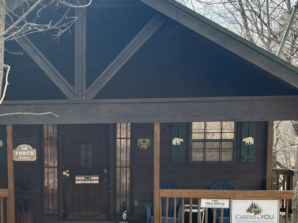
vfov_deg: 28.3
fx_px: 439
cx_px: 73
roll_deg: +0.0
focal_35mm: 51
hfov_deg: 36.6
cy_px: 160
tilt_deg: -6.8
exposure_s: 1/1355
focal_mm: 5.1
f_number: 1.6
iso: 50
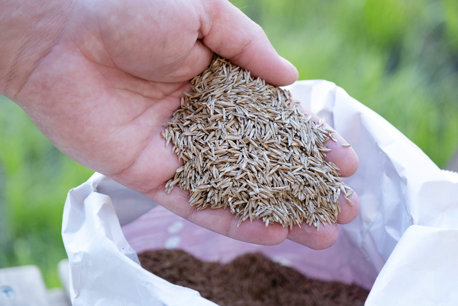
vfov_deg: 11.4
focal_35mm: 120
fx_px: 1527
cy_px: 153
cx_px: 229
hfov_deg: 17.1
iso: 500
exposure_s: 1/160
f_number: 4
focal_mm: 80
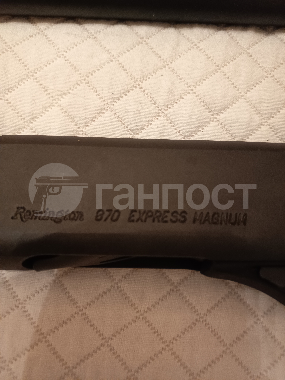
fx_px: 263
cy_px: 190
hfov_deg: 56.8
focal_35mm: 24
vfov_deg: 71.6
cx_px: 142
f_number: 1.7
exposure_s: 1/16.7
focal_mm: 5.27
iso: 2002
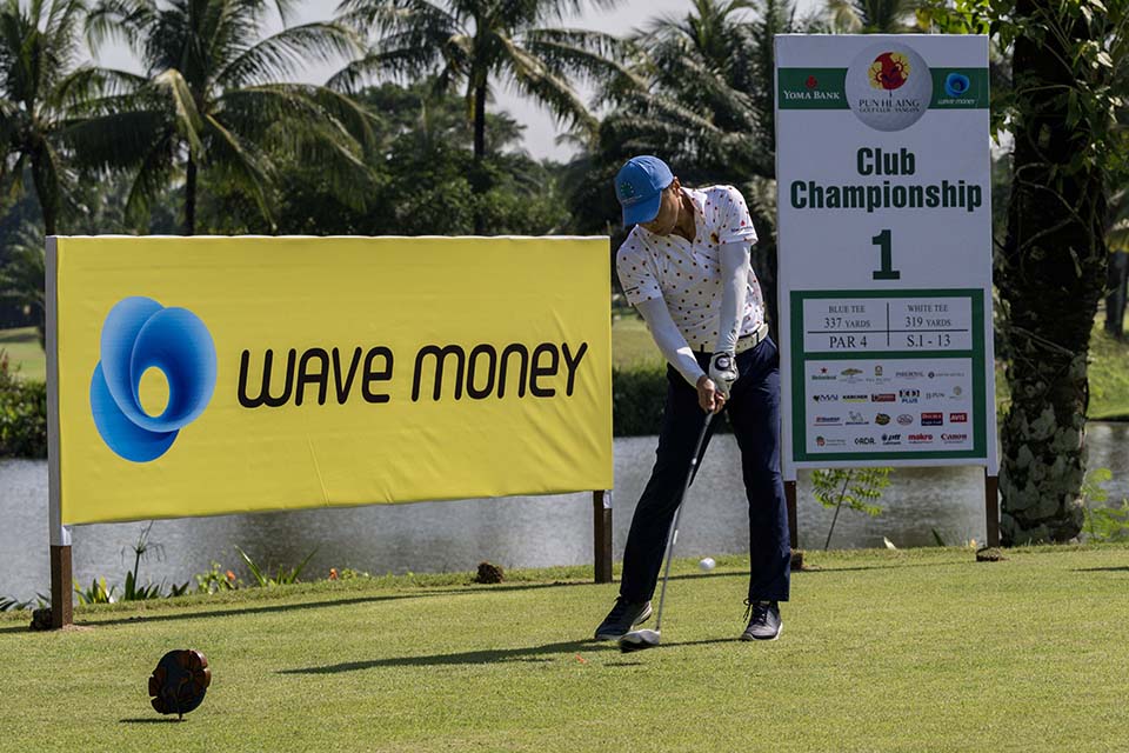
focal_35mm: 77
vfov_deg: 17.7
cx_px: 564
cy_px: 376
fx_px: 2415
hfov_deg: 26.3
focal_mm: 77
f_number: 5.6
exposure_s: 1/2000
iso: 400
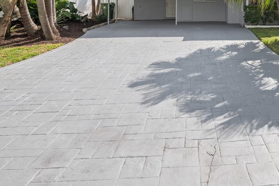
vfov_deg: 31.8
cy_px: -8
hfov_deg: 48.1
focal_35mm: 38
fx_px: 294
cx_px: 220
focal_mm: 18
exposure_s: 1/320
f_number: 7.1
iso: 250
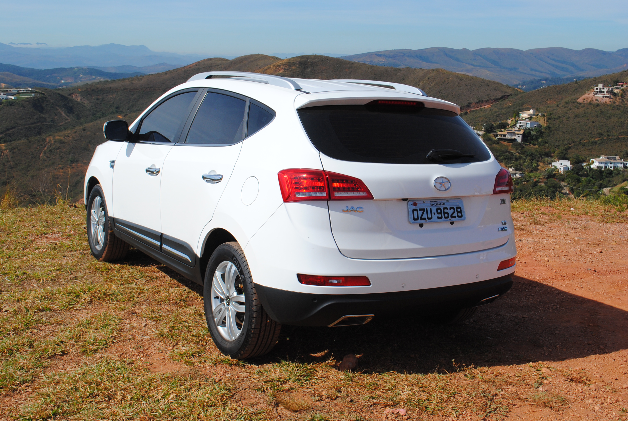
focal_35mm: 44
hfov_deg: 44.9
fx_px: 760
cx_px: 314
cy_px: 210
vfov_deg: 31.0
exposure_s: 1/500
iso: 200
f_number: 11
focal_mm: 29
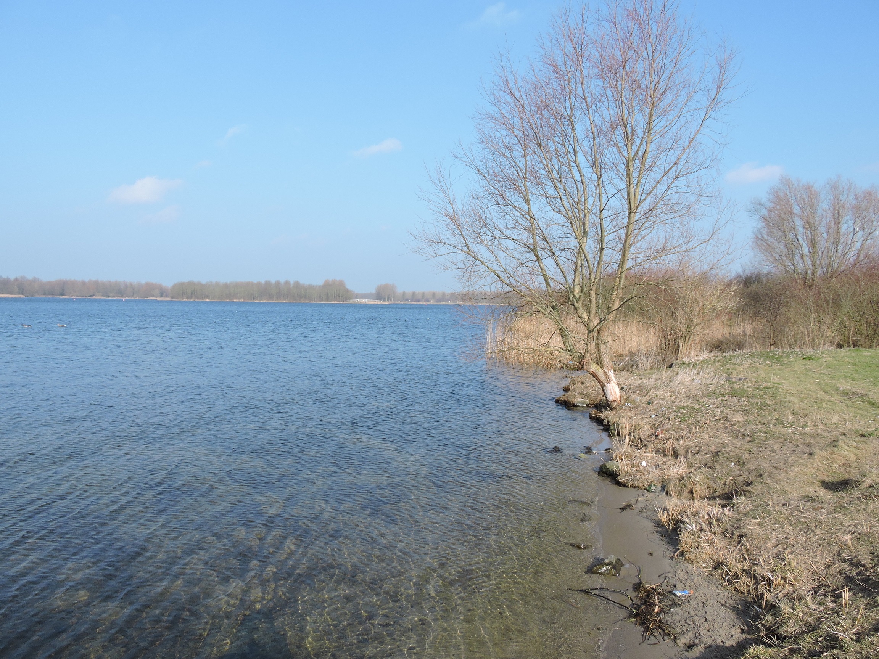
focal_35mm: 24
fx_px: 609
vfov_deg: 56.8
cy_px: 330
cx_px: 440
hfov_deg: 71.6
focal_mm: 4.3
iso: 100
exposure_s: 1/800
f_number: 3.3
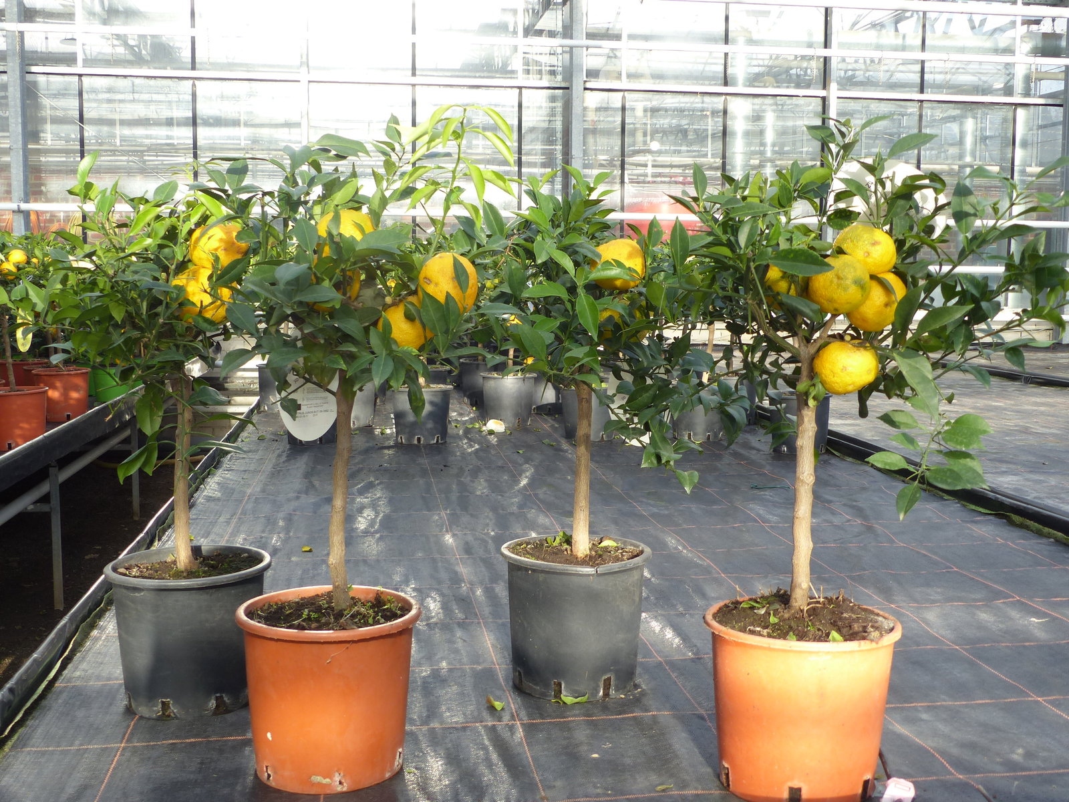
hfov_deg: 45.8
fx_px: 1266
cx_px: 534
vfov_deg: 35.1
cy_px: 401
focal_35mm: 41
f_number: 3.5
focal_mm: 7.4
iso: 100
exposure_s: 1/125
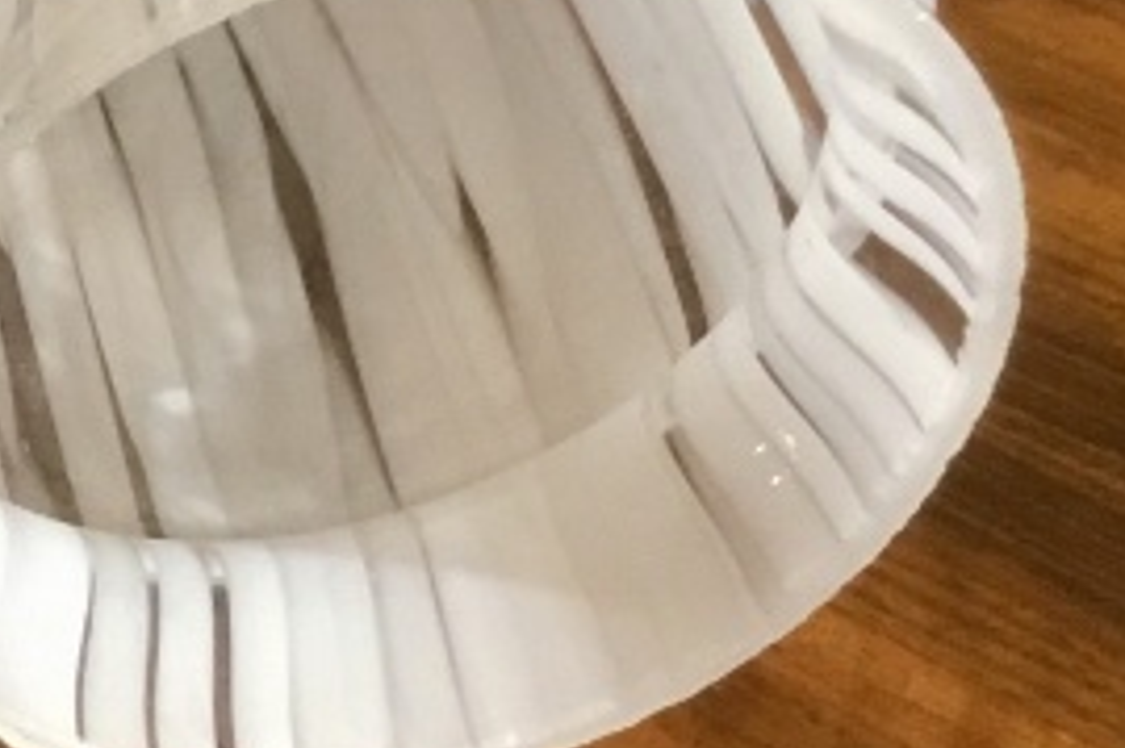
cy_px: 748
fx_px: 4497
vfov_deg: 9.5
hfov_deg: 12.6
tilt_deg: -46.2
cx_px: -1108
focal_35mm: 144
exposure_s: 1/33
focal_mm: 3.3
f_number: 2.4
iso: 125
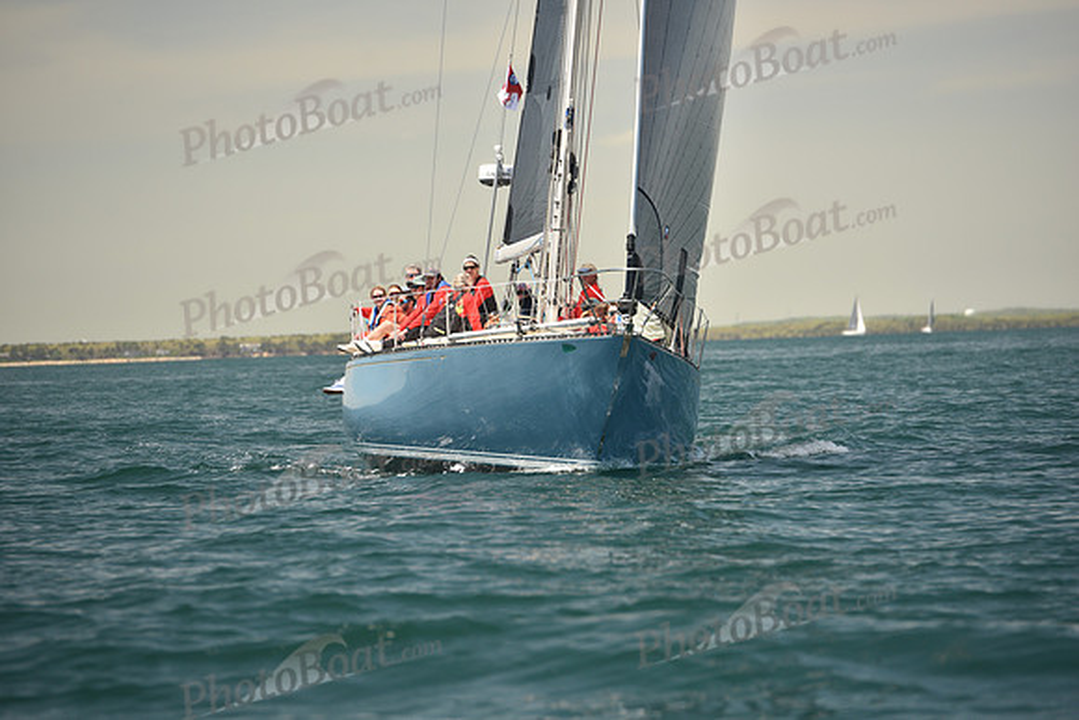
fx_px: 5996
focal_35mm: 200
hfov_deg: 10.3
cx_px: 540
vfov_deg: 6.9
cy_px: 360
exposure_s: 1/800
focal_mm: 200
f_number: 4
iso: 250
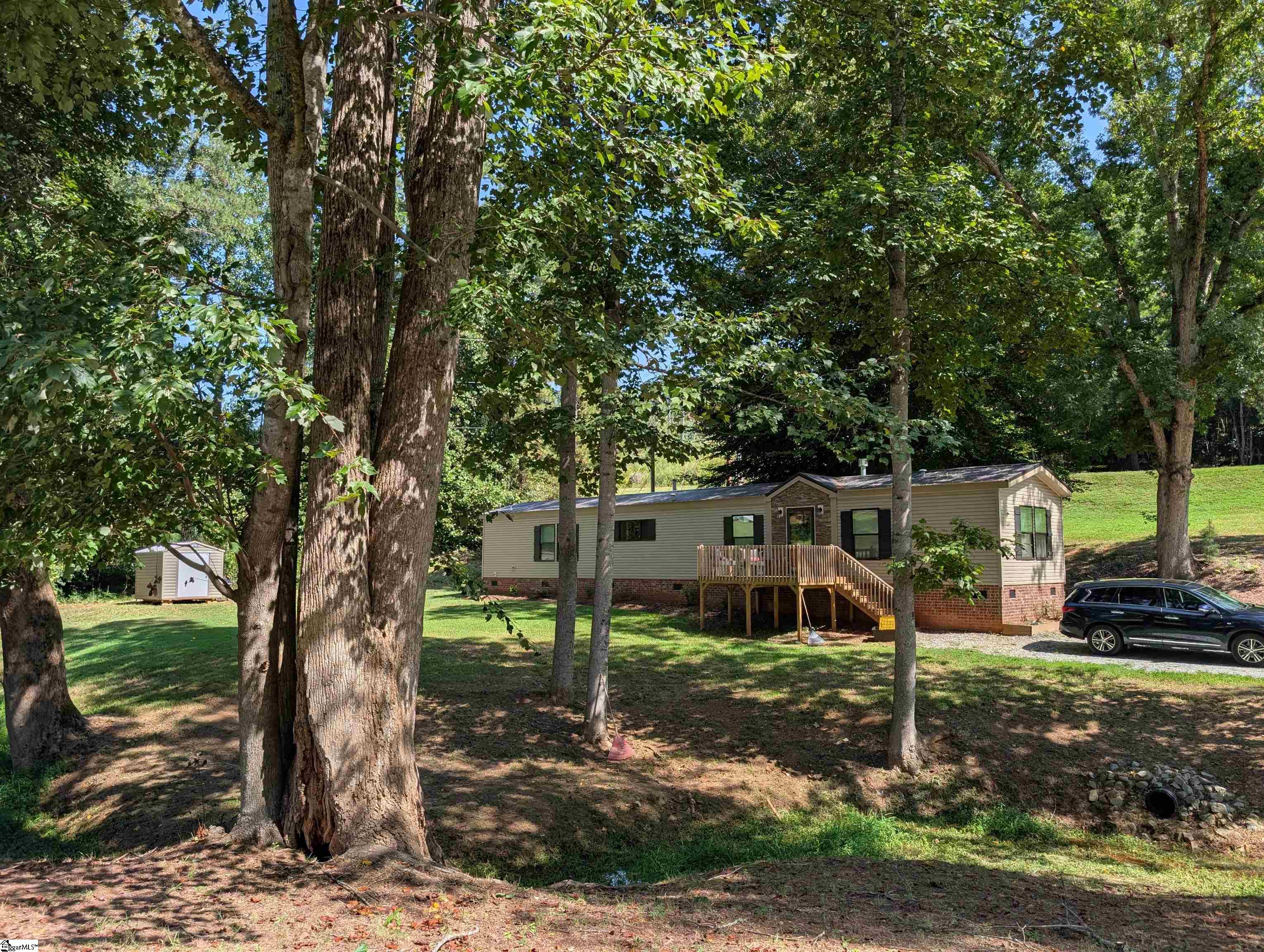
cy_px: 476
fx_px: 878
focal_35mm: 24
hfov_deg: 71.5
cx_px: 632
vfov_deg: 56.9
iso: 21
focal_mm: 6.9
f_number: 1.68
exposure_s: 1/3448
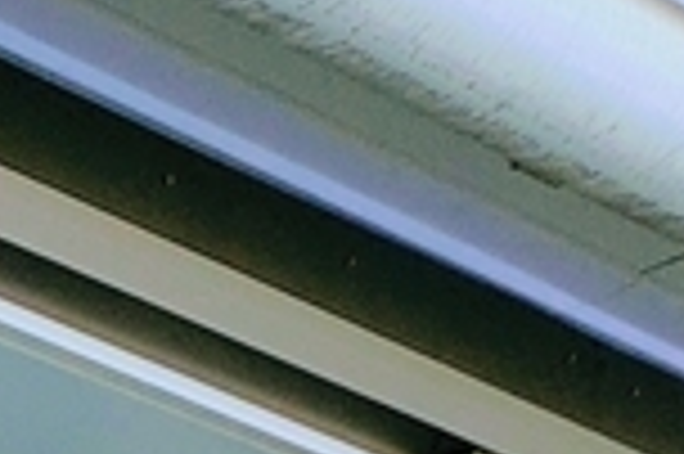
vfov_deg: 5.6
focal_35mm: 206
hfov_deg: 8.0
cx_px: -1616
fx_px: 3910
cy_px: 1881
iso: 44
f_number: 1.89
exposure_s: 1/423
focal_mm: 5.43
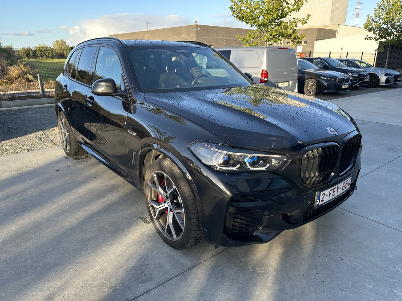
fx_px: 279
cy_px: 150
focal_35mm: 24
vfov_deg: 56.8
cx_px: 201
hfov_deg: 71.6
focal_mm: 6.86
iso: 80
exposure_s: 1/489
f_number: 1.78
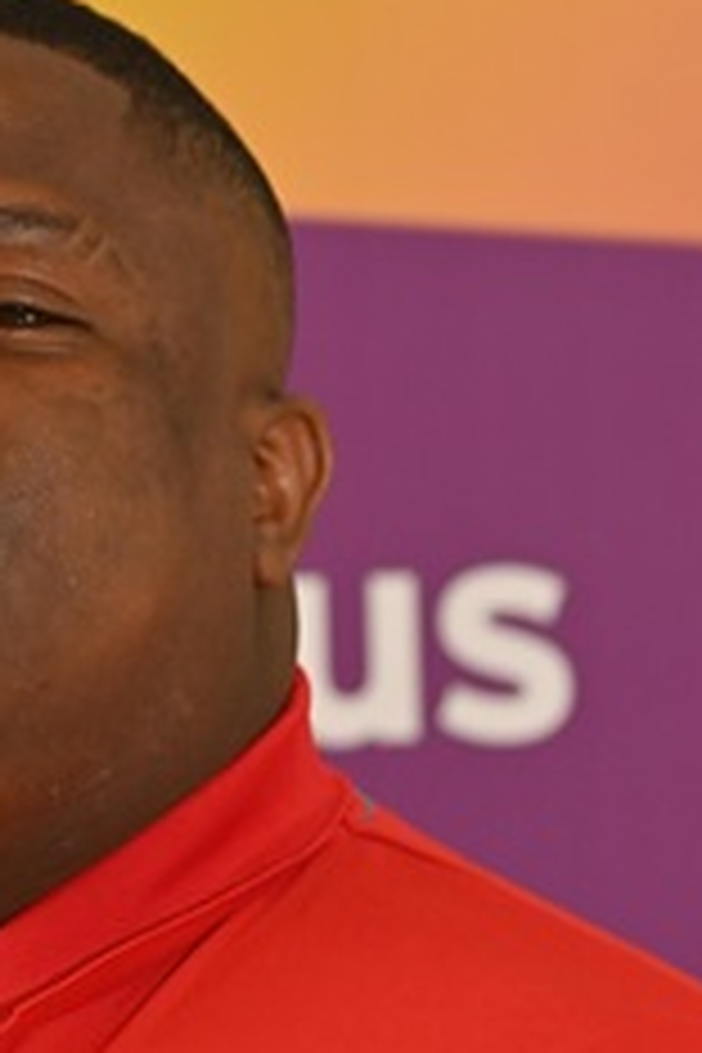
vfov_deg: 8.8
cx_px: -61
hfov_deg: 5.9
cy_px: 716
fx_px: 6815
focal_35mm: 233
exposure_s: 1/80
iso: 640
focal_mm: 91
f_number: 5
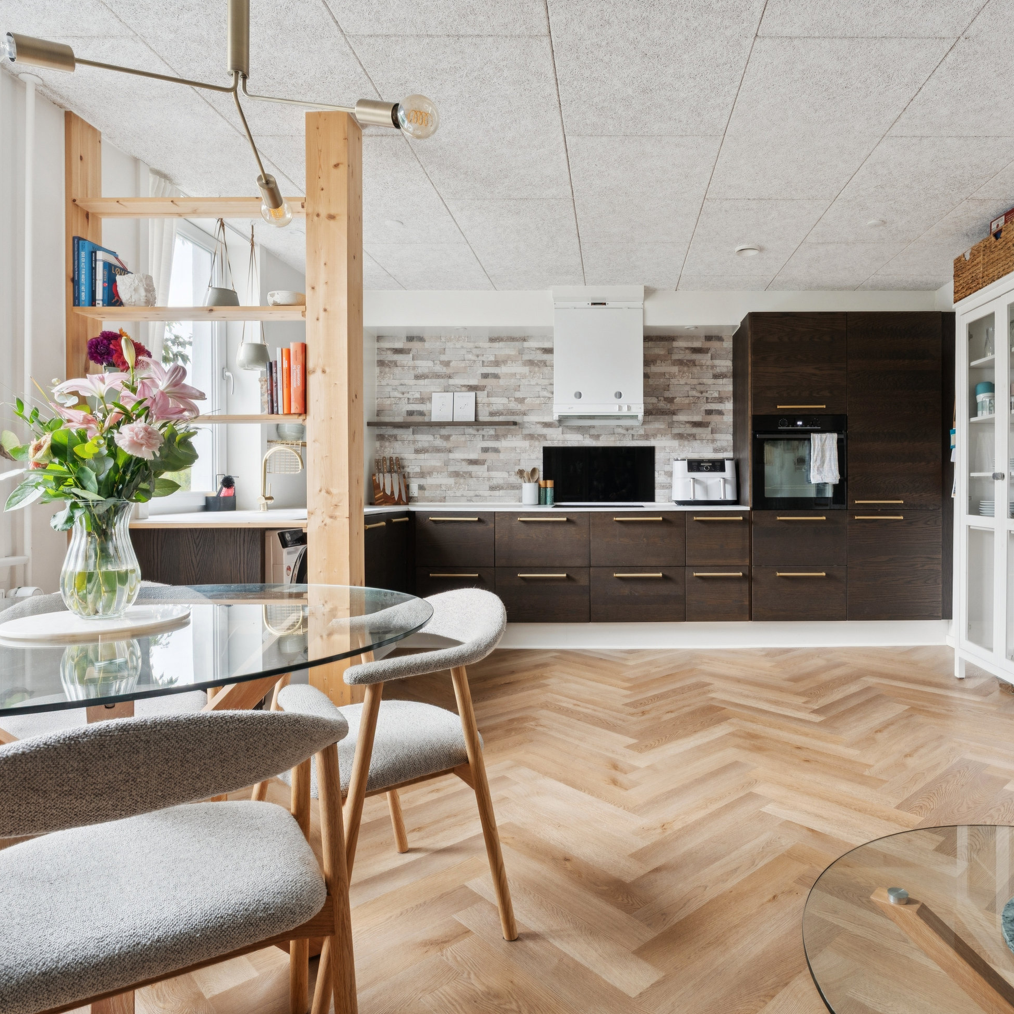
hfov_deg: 71.2
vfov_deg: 72.1
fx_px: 696
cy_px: 504
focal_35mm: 21
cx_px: 619
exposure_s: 1/3.33
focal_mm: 16
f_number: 11
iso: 800
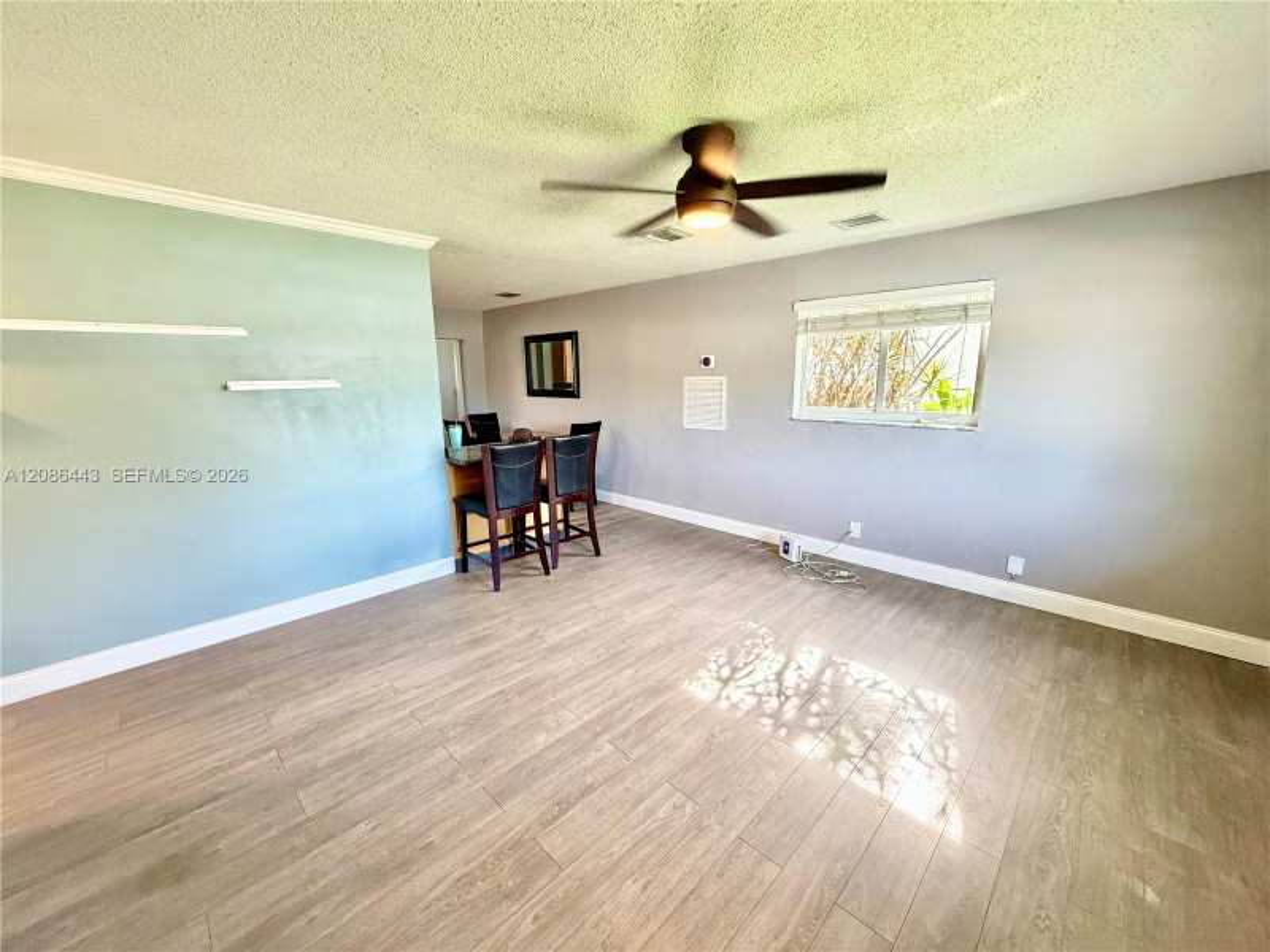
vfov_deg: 85.7
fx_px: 514
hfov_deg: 102.1
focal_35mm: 14
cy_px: 476
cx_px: 635
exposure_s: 1/60
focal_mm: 2.22
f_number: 2.2
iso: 400
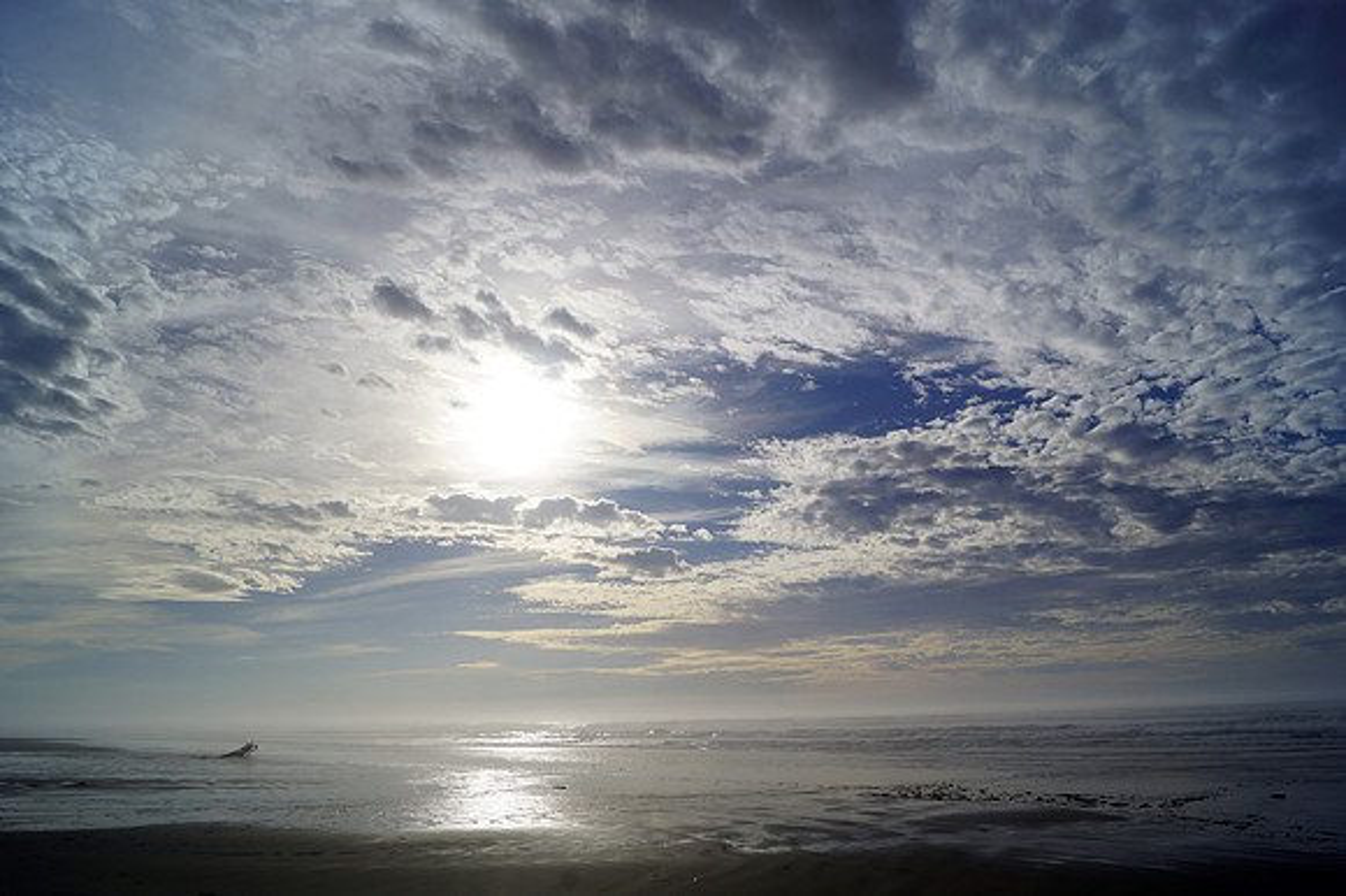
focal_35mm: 27
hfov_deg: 67.4
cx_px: 673
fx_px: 1009
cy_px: 448
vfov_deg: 47.9
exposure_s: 1/1000
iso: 100
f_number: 13
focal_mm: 18
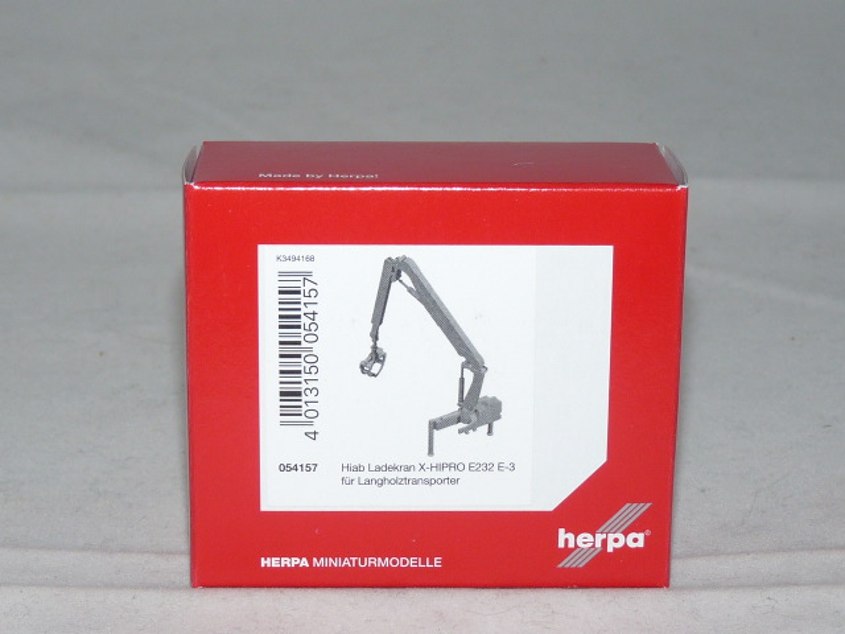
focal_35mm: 93
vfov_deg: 15.9
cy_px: 317
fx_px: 2270
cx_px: 422
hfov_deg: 21.1
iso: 100
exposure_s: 1/30
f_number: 3.2
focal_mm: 9.5
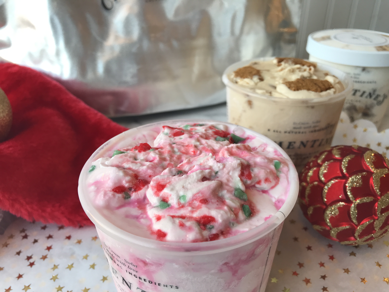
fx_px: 315
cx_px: 194
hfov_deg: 63.4
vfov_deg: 49.7
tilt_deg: -31.4
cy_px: 146
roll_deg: +0.3
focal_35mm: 28
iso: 25
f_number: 1.8
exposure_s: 1/60
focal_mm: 3.99
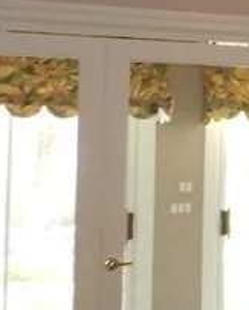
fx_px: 1085
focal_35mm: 118
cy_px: 105
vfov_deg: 16.2
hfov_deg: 10.0
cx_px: 729
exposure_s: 1/30
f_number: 3.4
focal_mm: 4.3
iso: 360
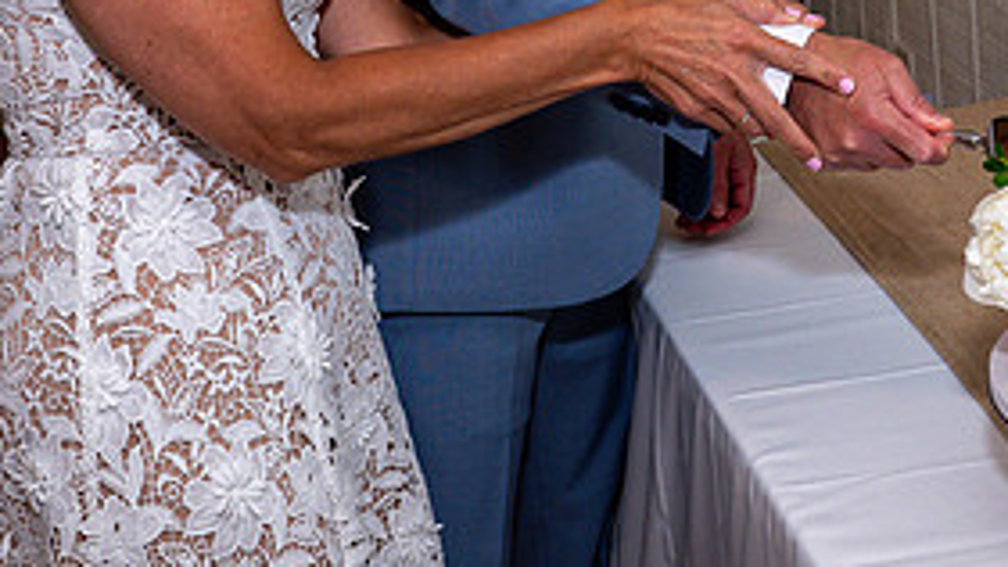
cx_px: 664
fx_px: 2138
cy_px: -162
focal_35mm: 80
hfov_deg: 26.4
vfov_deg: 14.5
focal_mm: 31
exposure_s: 1/250
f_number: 7.1
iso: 500
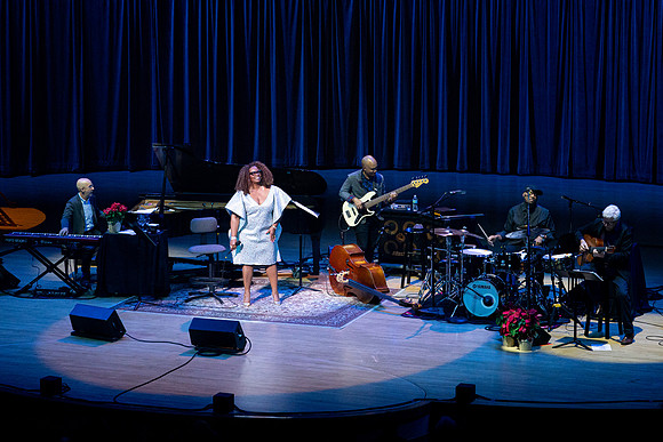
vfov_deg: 11.1
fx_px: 2285
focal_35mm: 124
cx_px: 381
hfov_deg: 16.5
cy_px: 168
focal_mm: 97
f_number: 5.6
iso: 2500
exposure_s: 1/320
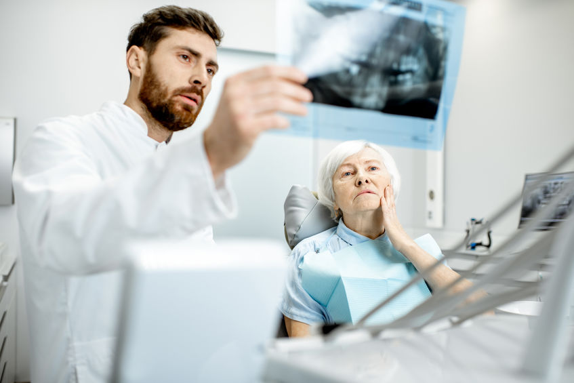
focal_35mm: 35
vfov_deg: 37.9
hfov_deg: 54.4
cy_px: 192
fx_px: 558
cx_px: 287
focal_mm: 35
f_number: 2.2
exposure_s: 1/200
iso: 250
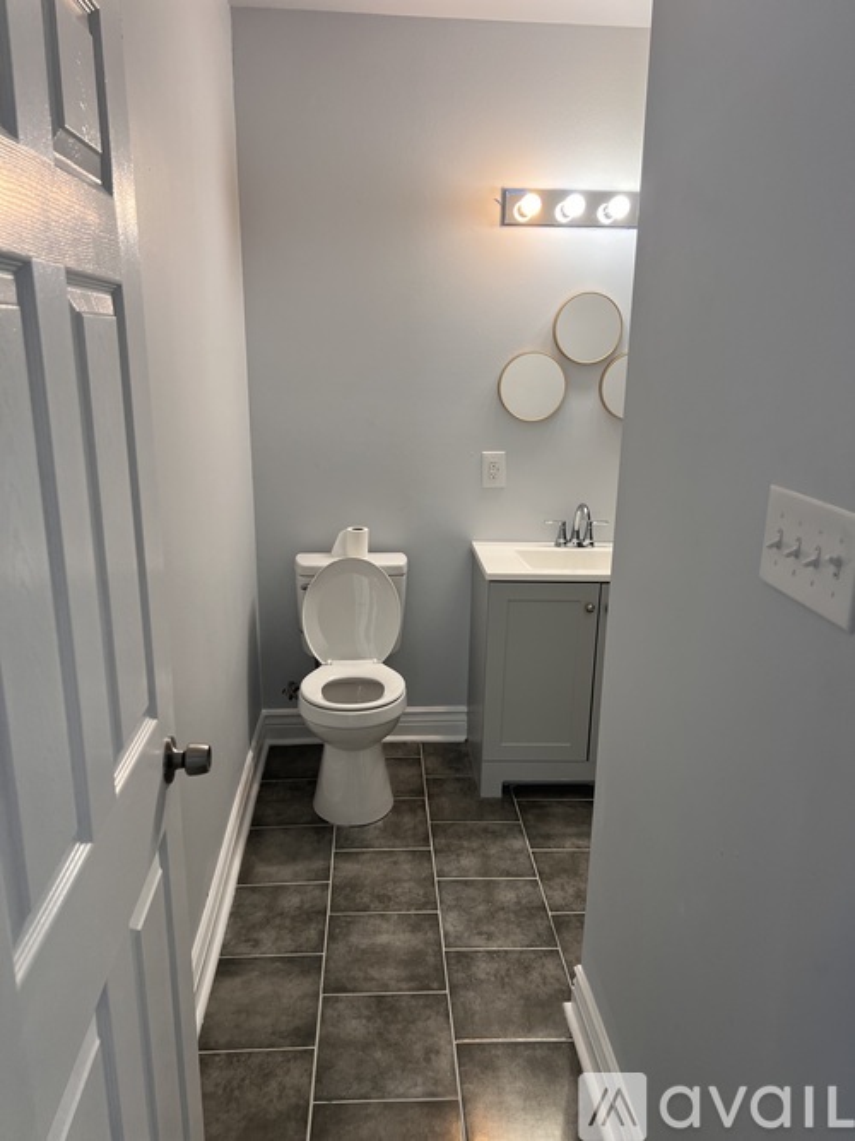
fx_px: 857
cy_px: 570
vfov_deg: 67.3
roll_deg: -0.9
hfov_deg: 53.0
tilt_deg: -12.0
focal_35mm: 26
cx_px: 428
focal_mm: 5.7
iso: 100
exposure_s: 1/120
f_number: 1.5
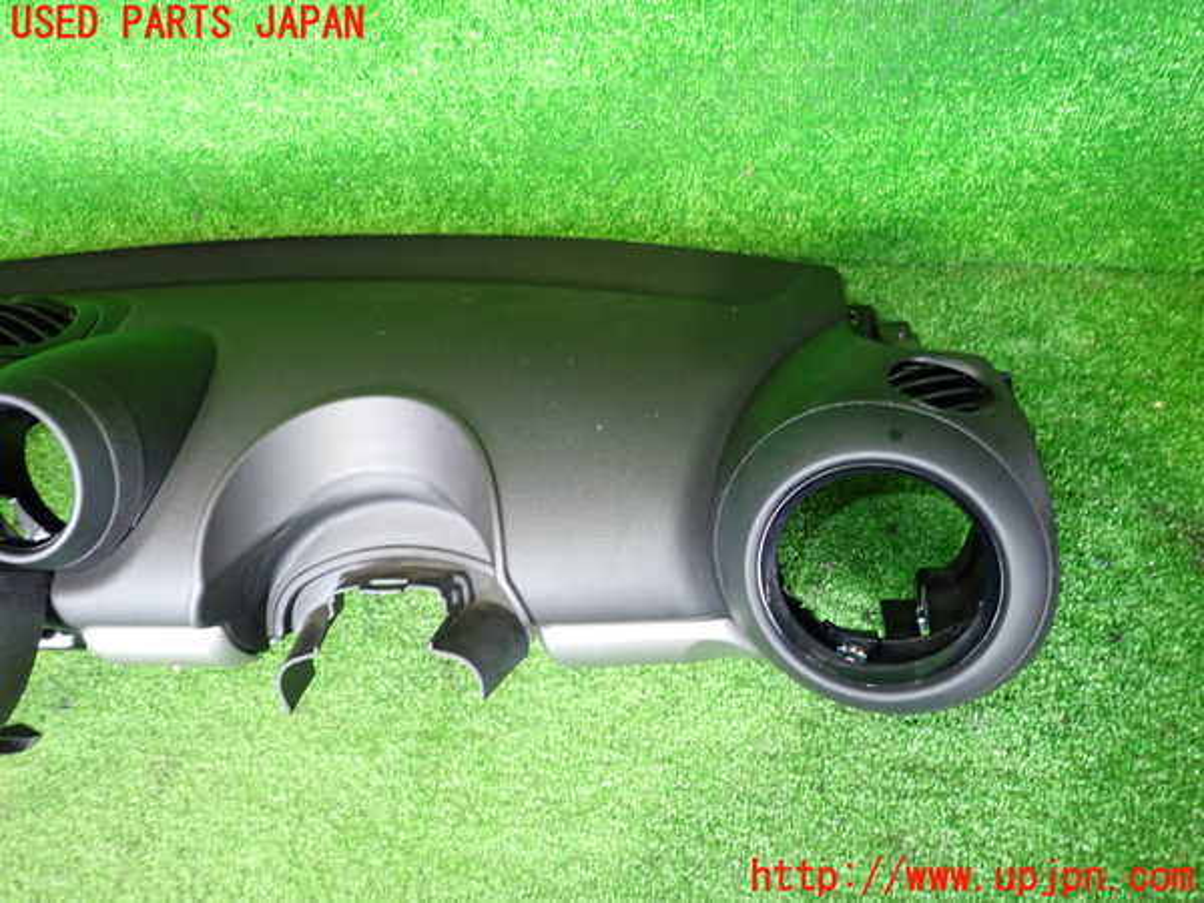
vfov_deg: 54.9
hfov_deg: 69.4
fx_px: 870
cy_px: 452
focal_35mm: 25
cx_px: 602
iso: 500
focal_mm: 4.5
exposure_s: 1/30
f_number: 2
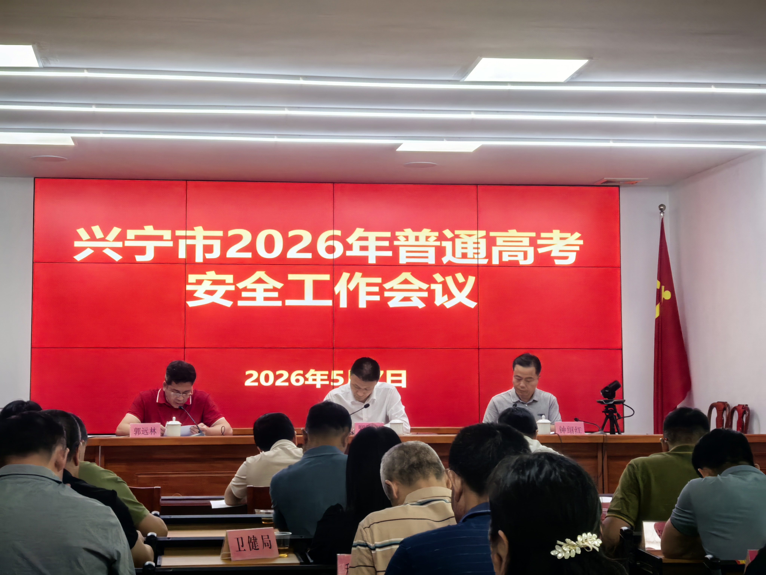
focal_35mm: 73
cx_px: 383
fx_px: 1615
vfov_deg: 20.2
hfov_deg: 26.7
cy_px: 288
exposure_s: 1/100
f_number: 4
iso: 100
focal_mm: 5.75
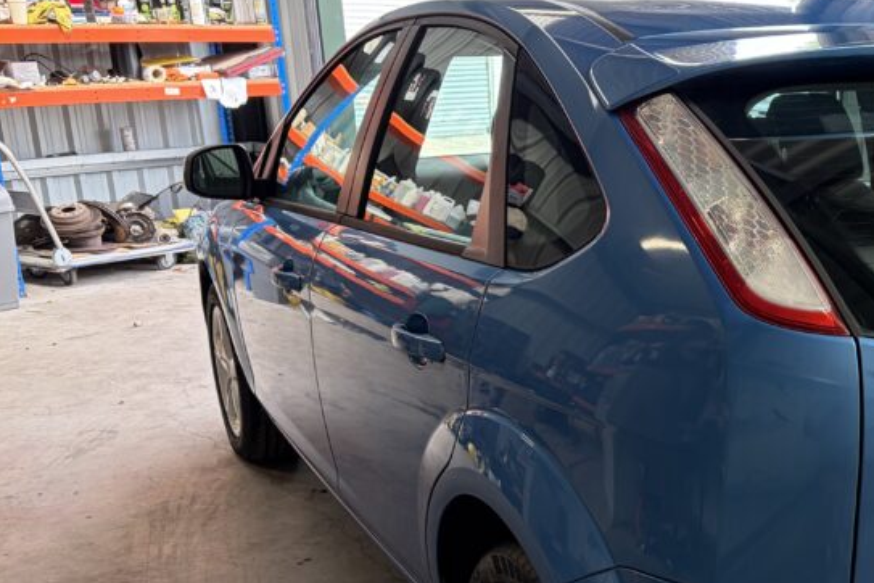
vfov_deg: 25.9
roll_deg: -0.3
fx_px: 1238
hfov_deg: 36.4
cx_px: 794
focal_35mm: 51
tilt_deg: -19.6
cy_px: 480
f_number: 1.6
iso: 100
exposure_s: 1/100
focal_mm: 5.96
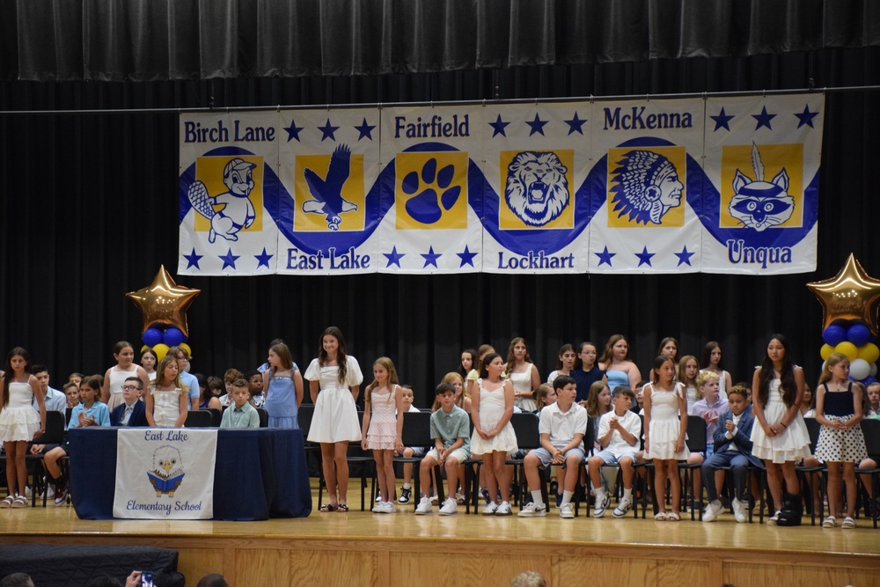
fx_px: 2567
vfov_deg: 13.0
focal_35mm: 105
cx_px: 440
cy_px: 294
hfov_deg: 19.5
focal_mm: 70
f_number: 5
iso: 3200
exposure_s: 1/100
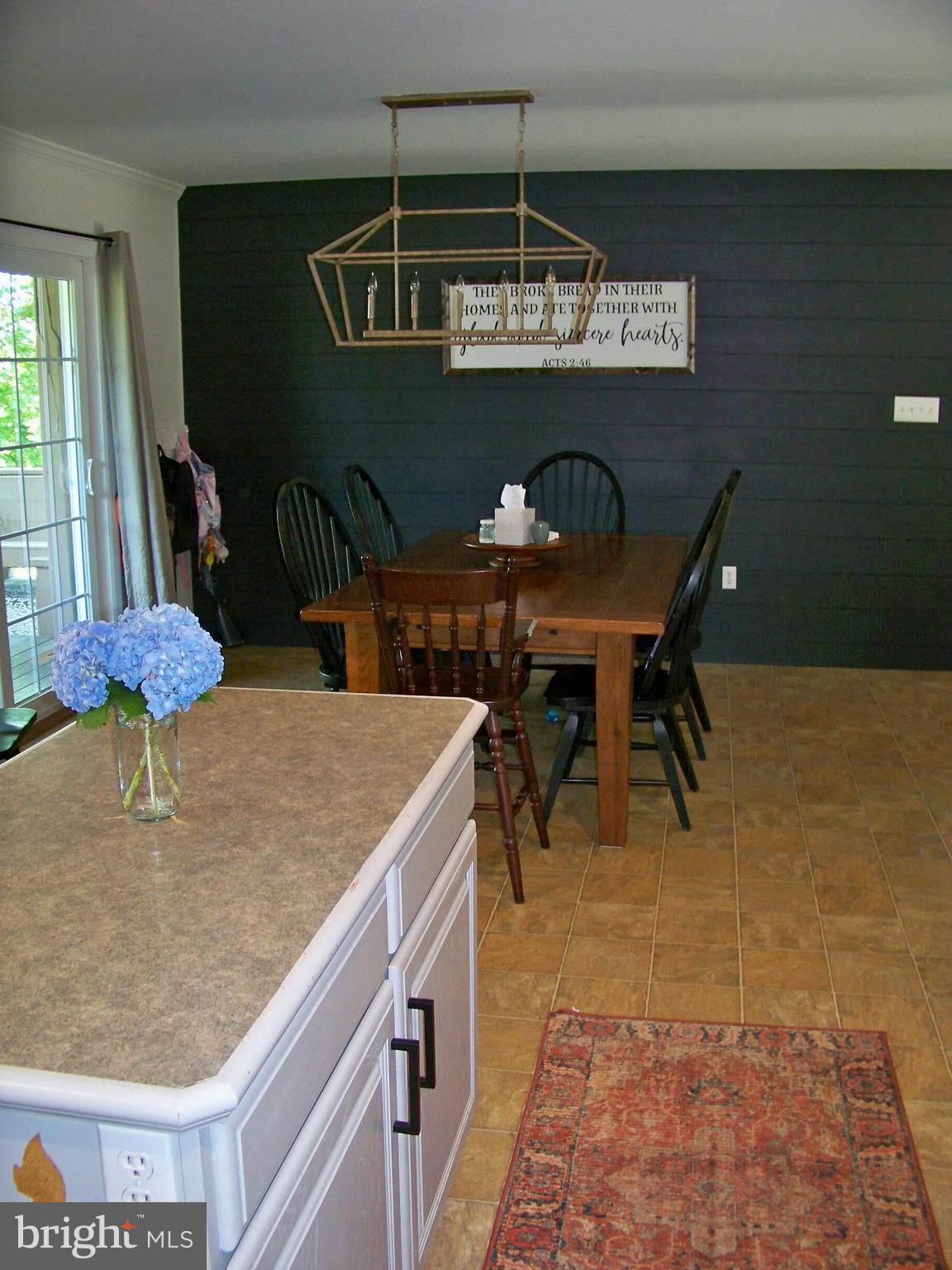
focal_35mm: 33
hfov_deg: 42.9
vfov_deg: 55.4
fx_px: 1210
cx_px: 476
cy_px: 635
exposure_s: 1/30
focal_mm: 5.85
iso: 200
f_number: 2.8
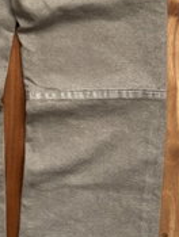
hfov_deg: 18.4
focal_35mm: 79
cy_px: 17
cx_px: 18
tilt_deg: -88.6
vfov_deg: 23.9
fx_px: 543
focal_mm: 5.96
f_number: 1.6
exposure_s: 1/60
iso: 160
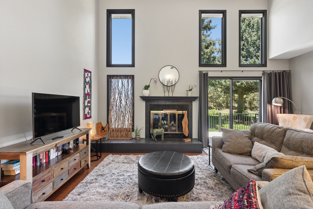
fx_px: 139
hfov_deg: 96.7
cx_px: 156
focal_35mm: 16
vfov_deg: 73.8
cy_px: 104
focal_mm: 16
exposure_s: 1/25
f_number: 8
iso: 640
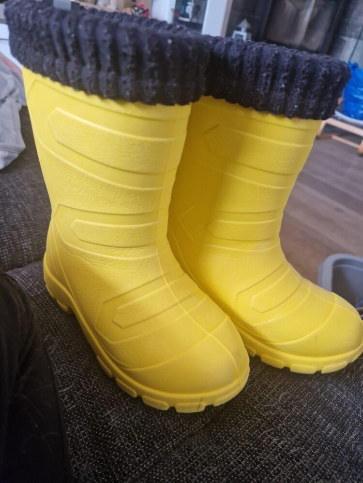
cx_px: 182
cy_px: 242
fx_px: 322
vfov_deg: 73.9
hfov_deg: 58.9
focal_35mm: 23
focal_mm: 5.4
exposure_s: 1/100
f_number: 1.8
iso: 50
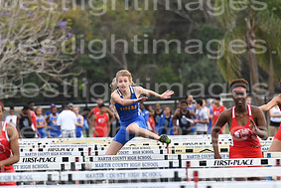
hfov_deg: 3.4
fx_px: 4803
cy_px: 112
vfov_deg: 2.2
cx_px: 130
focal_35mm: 615
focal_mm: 200
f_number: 4
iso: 800
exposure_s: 1/1600
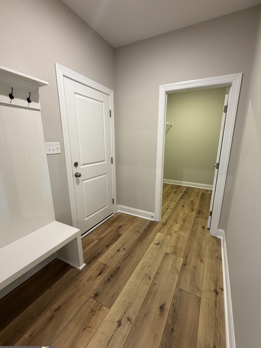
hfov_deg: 81.7
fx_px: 151
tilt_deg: -14.7
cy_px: 178
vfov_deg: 98.1
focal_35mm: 15
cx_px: 139
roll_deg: -1.1
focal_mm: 2.22
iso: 320
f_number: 2.2
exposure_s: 1/60
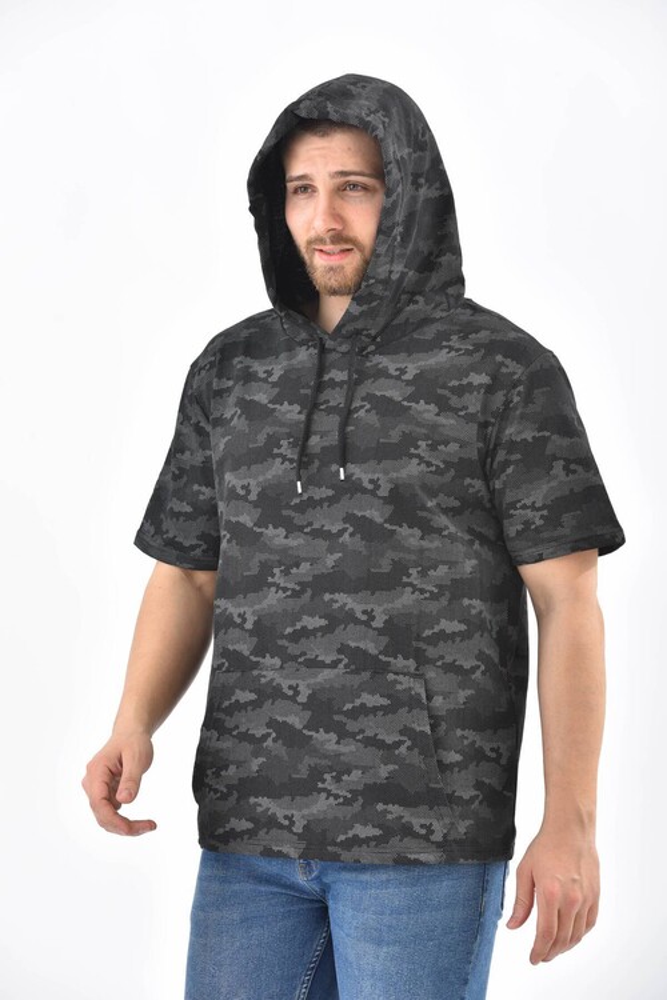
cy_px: 500
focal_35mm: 122
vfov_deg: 16.8
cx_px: 334
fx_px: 3390
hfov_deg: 11.2
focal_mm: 122
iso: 100
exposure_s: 1/160
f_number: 7.1
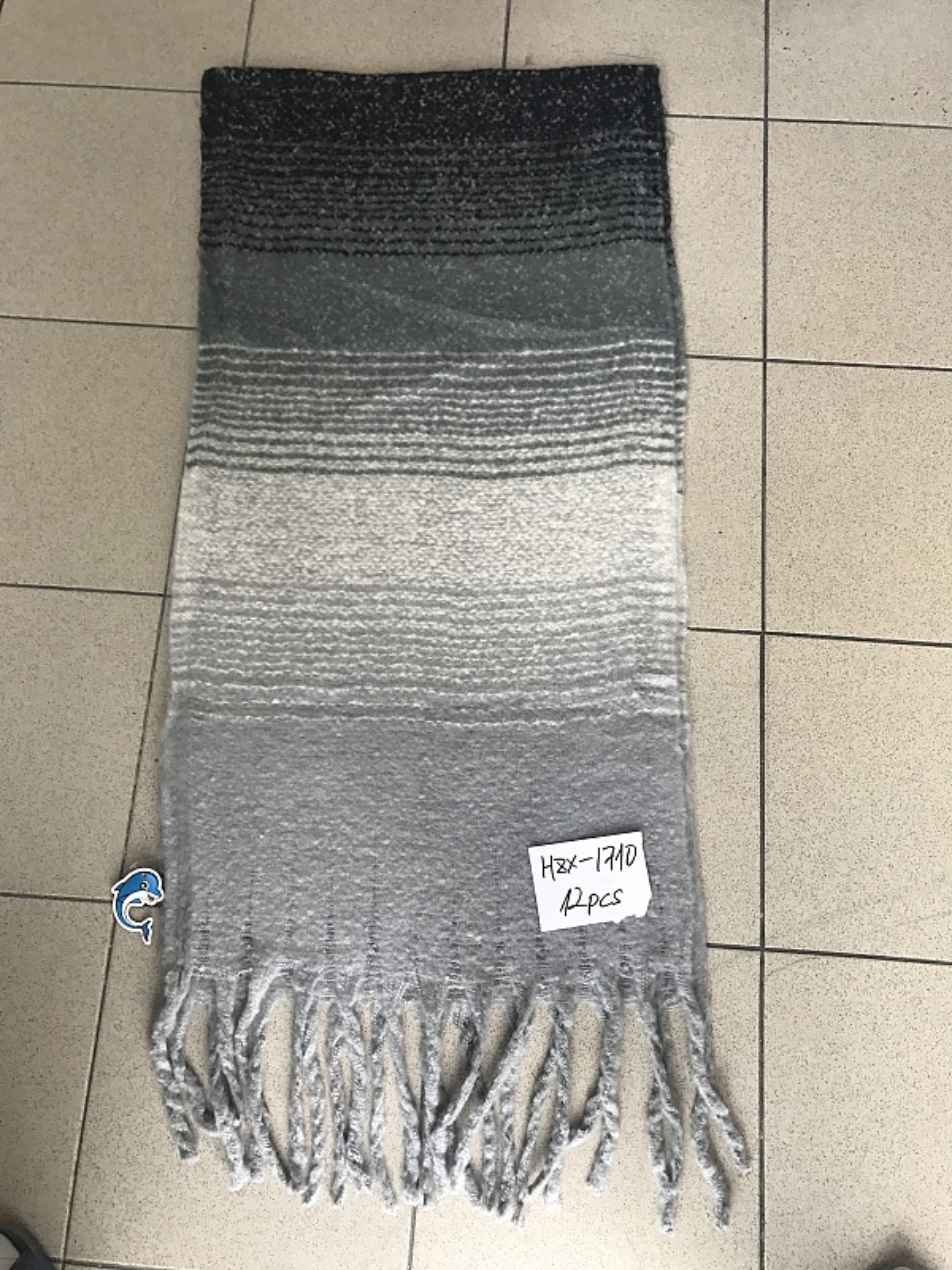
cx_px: 476
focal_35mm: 28
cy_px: 635
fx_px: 1027
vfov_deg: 63.4
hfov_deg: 49.7
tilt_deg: -76.0
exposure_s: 1/50
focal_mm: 3.99
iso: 25
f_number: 1.8
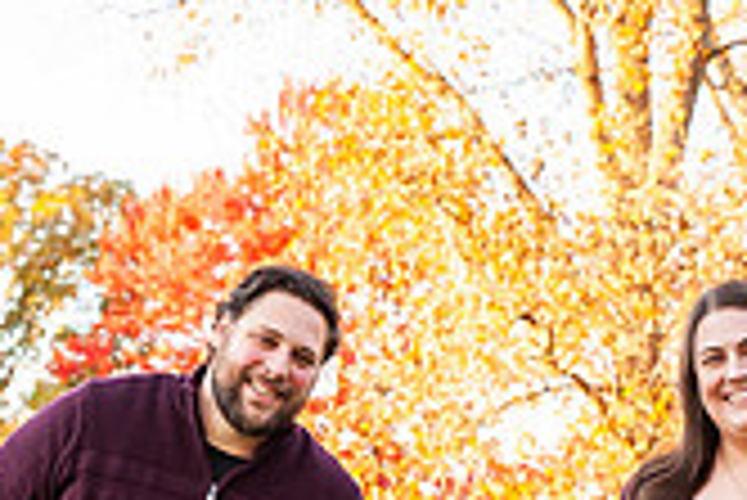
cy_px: 764
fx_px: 3323
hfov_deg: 12.8
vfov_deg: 8.4
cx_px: 473
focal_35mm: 160
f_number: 4.5
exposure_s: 1/160
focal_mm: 42
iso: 400
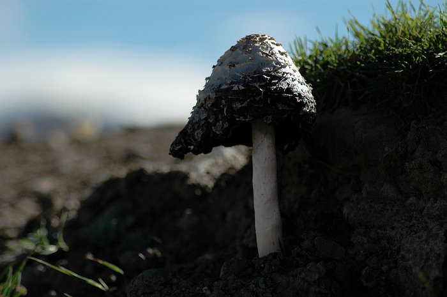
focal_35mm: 183
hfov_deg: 11.2
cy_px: 148
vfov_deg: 7.5
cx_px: 224
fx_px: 2270
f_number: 5.6
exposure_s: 1/2000
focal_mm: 122
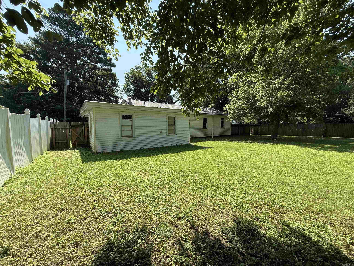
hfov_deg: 102.1
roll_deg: -1.2
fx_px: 143
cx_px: 177
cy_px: 133
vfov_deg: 85.7
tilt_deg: -4.0
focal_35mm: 14
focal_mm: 2.22
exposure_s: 1/789
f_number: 2.2
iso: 50
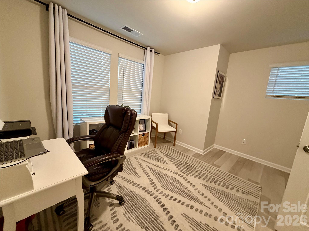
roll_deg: -5.0
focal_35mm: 14
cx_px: 154
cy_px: 116
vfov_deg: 85.7
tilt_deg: -9.4
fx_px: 125
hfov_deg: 102.1
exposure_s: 1/60
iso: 500
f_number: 2.2
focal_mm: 2.22
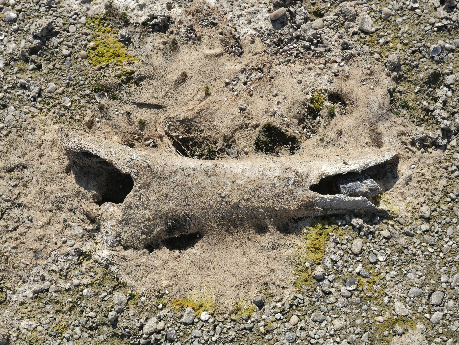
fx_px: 716
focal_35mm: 54
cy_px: 172
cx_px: 230
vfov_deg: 27.0
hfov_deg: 35.5
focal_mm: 27
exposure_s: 1/250
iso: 100
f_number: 8
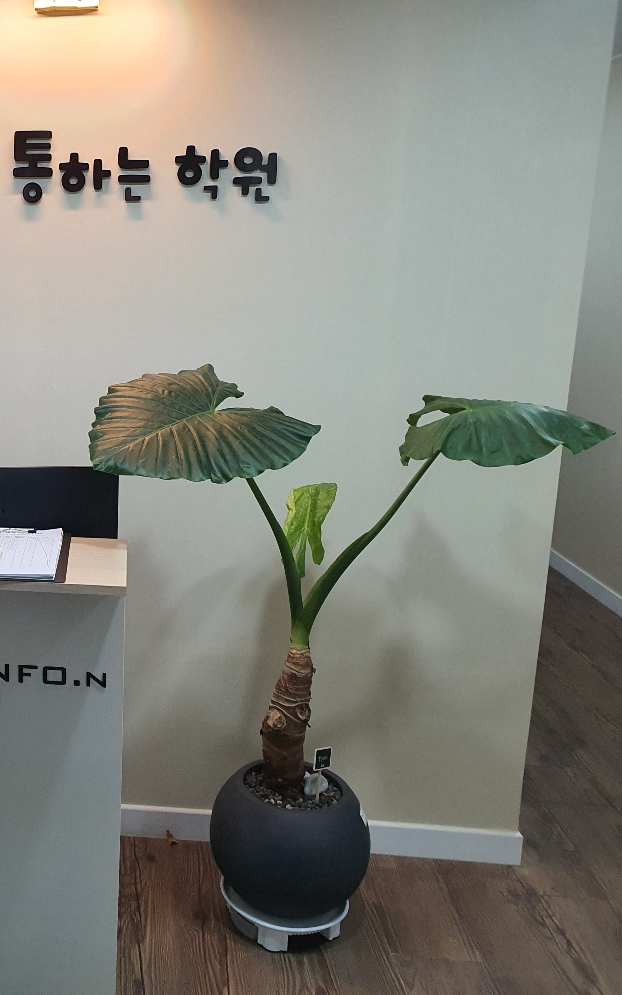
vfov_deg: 52.7
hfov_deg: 31.6
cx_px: -13
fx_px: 1003
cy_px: 494
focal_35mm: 37
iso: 320
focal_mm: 4.3
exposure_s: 1/120
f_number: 2.4
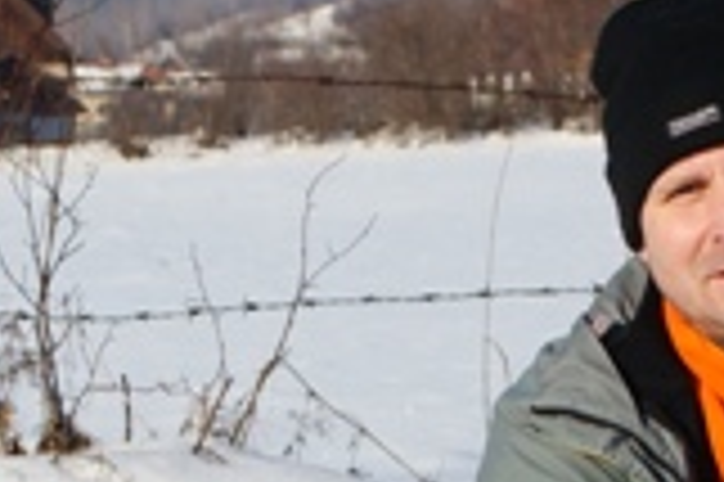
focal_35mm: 299
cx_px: 355
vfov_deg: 4.6
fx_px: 6007
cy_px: 660
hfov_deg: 6.9
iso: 100
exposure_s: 1/250
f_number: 9
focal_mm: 50
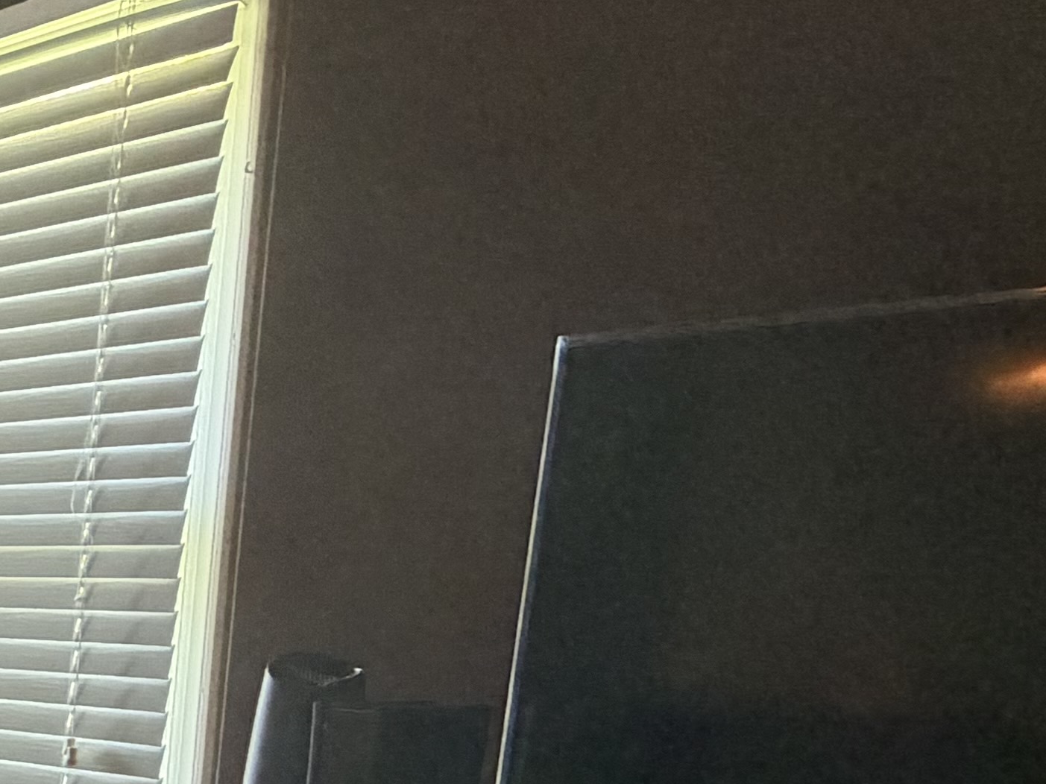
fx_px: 1722
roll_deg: +0.4
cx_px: -1020
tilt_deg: -7.7
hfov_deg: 19.5
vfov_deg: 24.6
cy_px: 761
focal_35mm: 57
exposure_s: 1/60
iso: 250
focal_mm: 2.22
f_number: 2.2
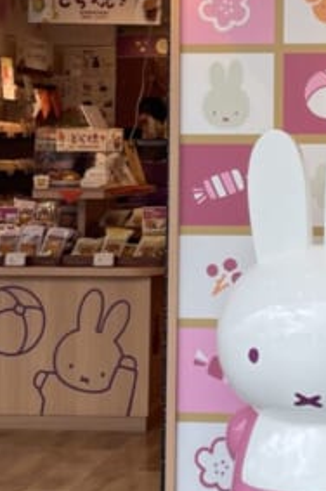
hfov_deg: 13.7
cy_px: 83
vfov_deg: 20.6
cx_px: 347
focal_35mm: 98
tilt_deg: +3.7
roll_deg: +1.8
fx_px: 1334
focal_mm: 4.2
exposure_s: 1/861
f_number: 1.6
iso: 32
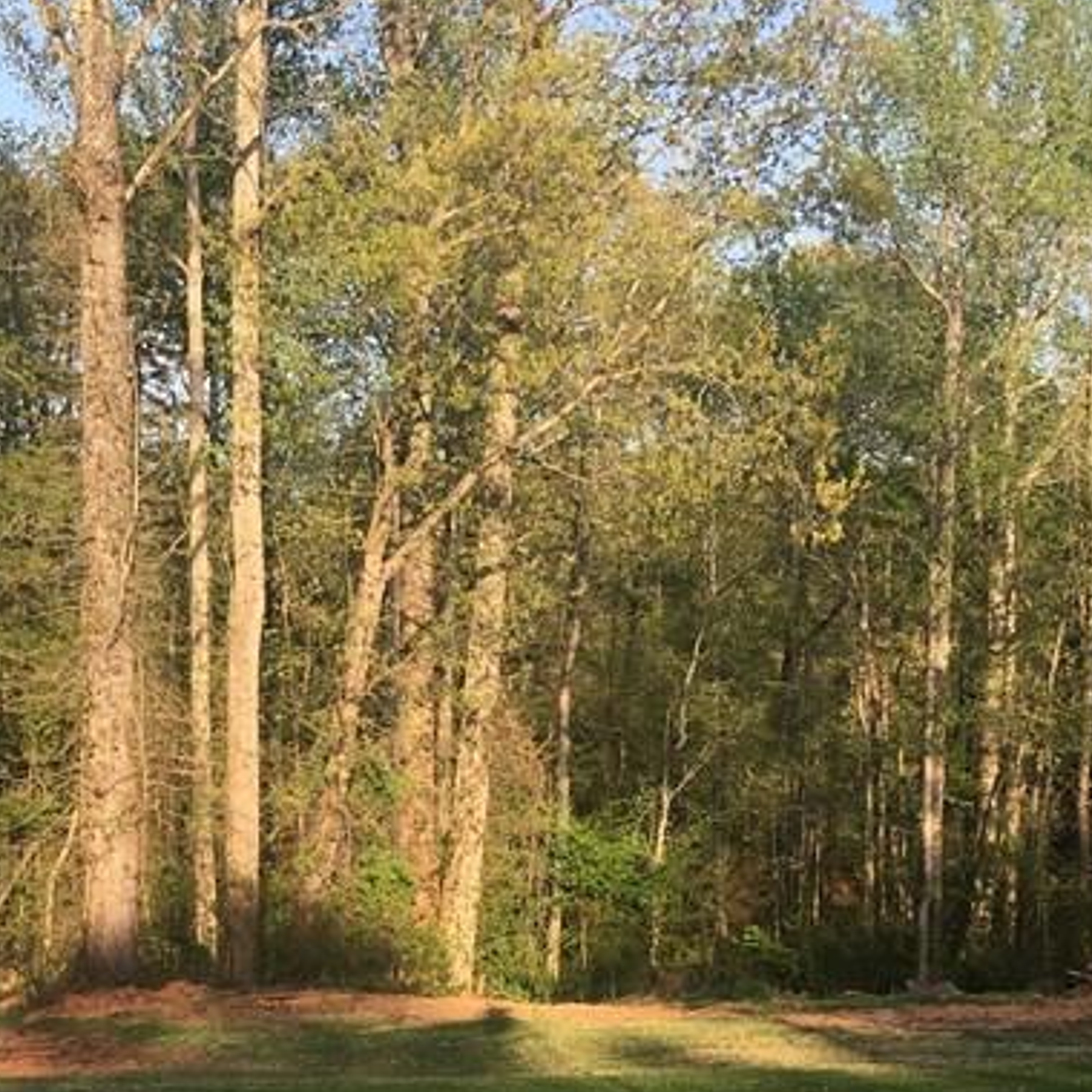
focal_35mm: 69
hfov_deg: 24.6
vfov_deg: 24.8
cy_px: 787
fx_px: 2463
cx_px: 207
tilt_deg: -1.2
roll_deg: -0.8
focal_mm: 4.15
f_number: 2.2
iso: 25
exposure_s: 1/541
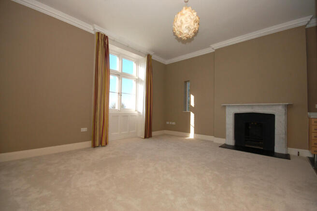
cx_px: 158
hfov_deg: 100.4
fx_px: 132
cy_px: 106
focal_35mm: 15
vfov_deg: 77.2
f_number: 8
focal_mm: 10
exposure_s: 1/250
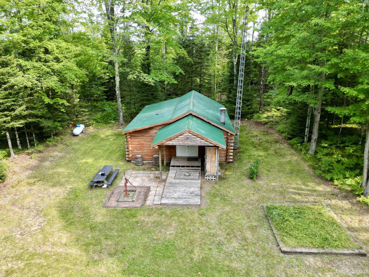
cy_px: 138
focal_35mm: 24
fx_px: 256
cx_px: 184
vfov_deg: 56.8
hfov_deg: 71.6
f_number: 1.7
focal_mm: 6.72
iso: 100
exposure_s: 1/400
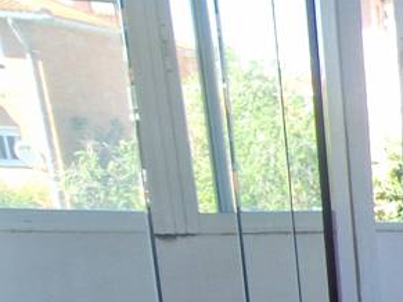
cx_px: 838
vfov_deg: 21.1
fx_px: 780
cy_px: 307
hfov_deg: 17.9
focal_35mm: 67
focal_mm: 2.2
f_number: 2.2
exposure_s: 1/100
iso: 50
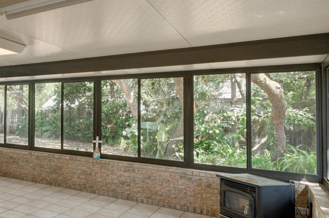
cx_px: 13
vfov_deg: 39.8
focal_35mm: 33
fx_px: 301
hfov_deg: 48.9
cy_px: 99
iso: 400
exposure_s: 1/60
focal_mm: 11
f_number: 9
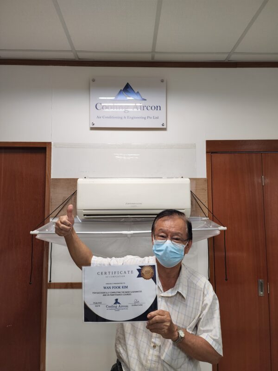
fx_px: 246
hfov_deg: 58.9
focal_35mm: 23
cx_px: 139
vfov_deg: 73.9
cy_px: 186
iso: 160
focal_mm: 6.4
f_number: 1.8
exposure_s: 1/100
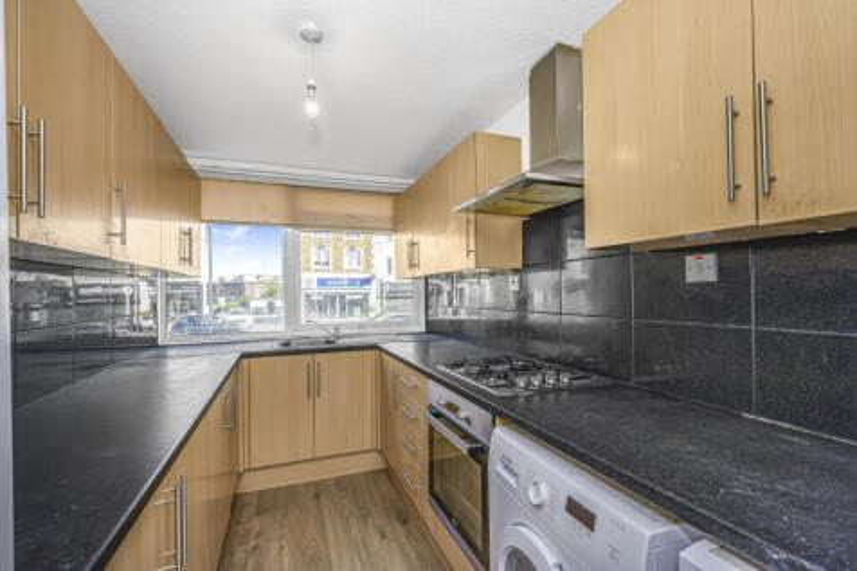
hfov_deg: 96.8
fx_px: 381
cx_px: 428
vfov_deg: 73.7
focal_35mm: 16
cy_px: 286
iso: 100
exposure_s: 1/40
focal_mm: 16
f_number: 8
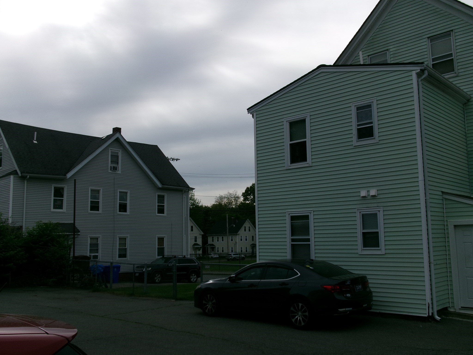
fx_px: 492
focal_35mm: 36
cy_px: 178
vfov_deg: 39.7
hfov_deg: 51.4
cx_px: 236
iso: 100
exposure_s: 1/170
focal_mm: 6.4
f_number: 11.8
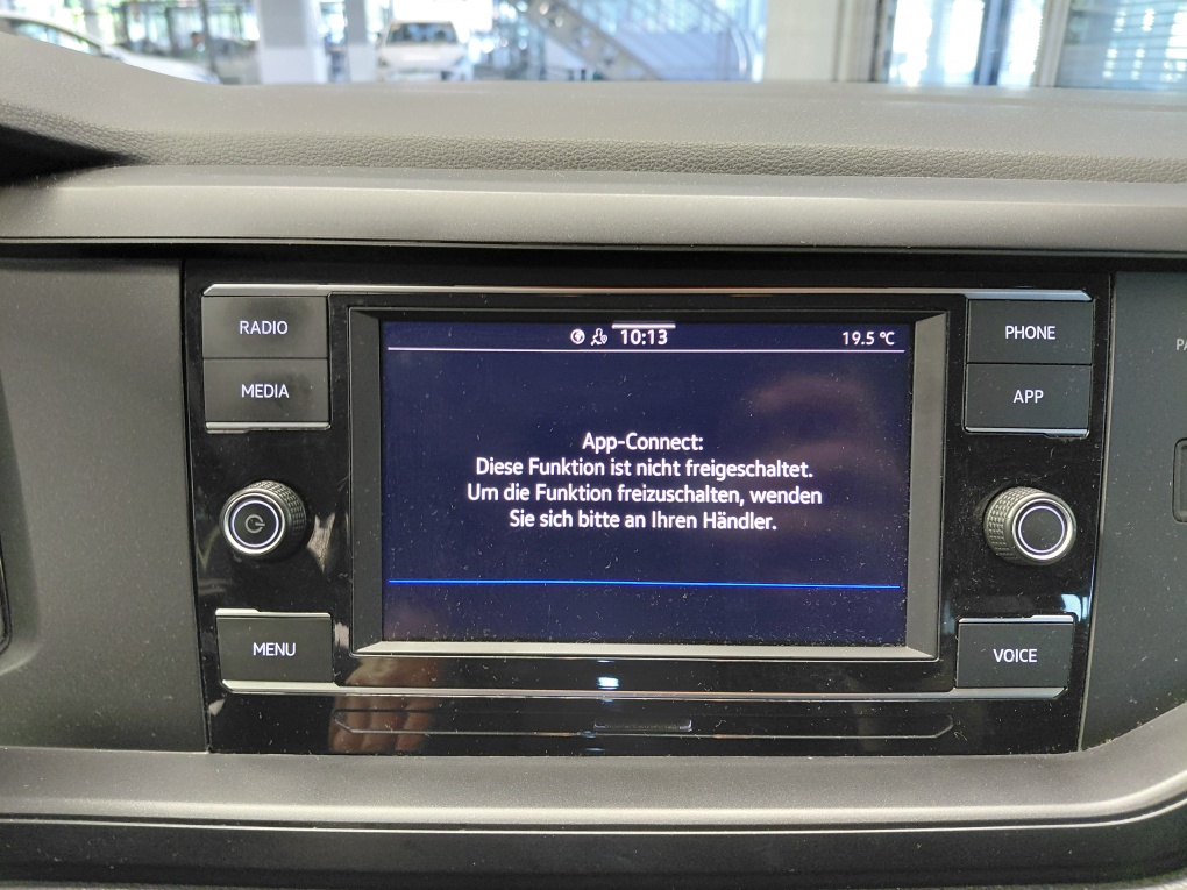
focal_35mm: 25
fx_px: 857
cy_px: 445
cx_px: 594
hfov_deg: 69.4
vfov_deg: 54.9
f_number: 1.8
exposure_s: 1/40
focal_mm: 4.69
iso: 320
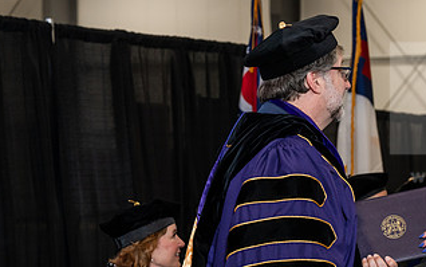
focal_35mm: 130
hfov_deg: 15.9
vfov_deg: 10.1
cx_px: 350
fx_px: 1510
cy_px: 205
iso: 1250
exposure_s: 1/200
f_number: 5
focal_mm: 70
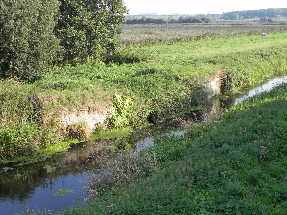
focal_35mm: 52
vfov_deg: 28.0
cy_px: 108
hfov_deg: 36.8
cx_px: 144
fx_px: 431
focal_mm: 9.2
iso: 160
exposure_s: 1/183
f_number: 5
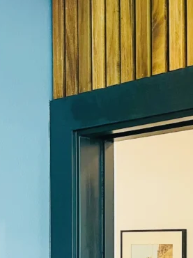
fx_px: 536
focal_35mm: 72
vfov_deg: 25.9
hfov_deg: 19.4
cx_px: 224
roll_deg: +0.1
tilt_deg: +0.5
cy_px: 250
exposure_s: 1/60
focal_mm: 4.2
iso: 160
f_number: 1.6
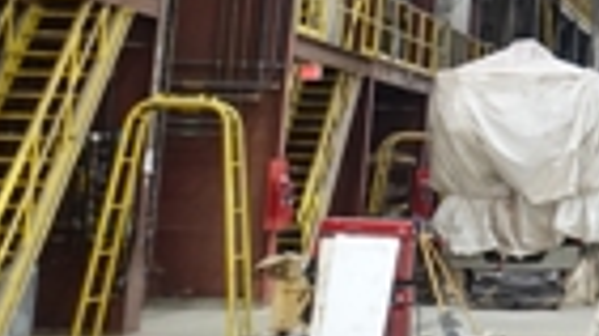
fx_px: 2523
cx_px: 1141
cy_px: -330
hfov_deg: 12.2
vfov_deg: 7.3
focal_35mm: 159
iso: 800
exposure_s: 1/40
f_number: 2.8
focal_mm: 14.3
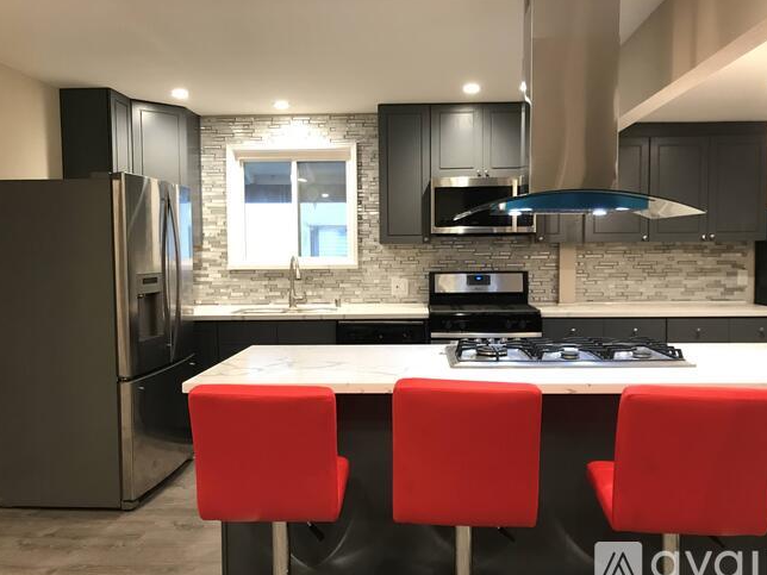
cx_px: 390
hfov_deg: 61.7
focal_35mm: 29
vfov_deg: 48.2
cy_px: 292
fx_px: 643
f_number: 1.8
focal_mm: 3.99
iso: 50
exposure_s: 1/15
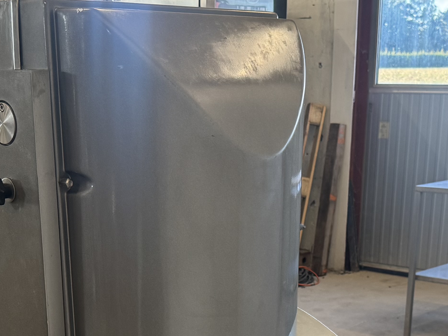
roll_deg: -0.1
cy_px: 427
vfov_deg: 18.8
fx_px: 945
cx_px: 209
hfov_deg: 26.7
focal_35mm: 73
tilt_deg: -20.3
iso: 125
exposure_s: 1/100
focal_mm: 6.76
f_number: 1.78
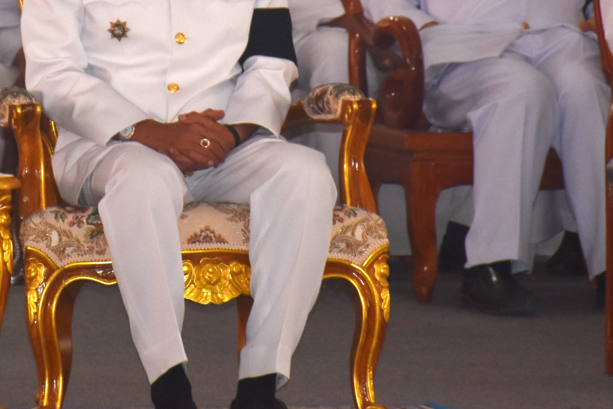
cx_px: 92
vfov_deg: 2.7
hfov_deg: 4.0
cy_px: -141
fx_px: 8735
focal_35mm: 513
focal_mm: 122
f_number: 5.6
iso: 800
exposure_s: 1/60
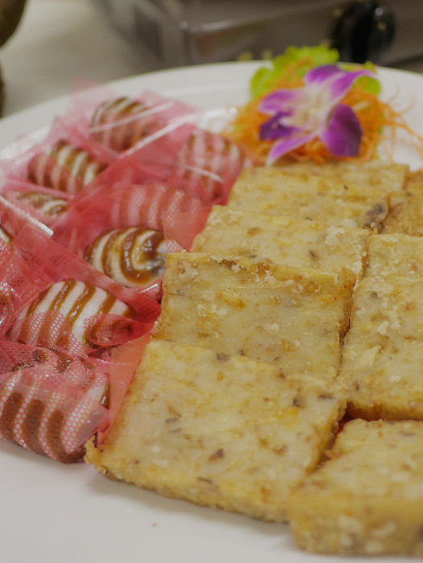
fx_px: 765
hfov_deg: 30.8
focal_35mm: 47
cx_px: 250
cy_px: 267
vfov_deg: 40.4
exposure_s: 1/60
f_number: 1.7
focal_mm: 15
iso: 200
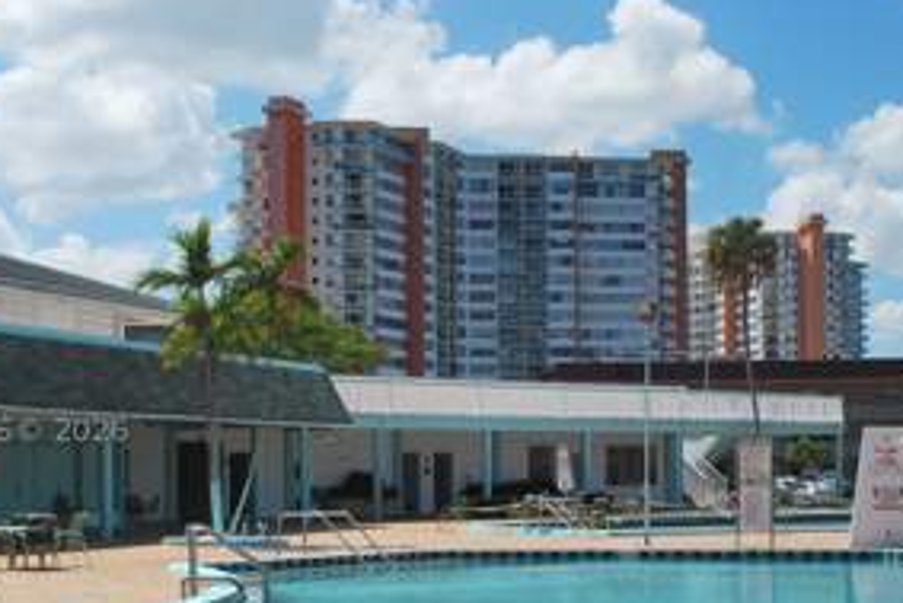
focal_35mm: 74
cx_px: 466
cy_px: 429
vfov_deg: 18.4
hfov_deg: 27.4
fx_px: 1853
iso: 800
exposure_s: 1/640
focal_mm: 29
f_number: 13
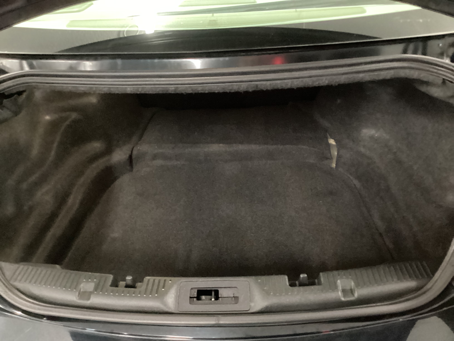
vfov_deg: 45.4
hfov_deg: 58.4
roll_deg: +2.1
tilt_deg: -33.4
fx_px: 407
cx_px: 227
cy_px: 170
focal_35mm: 31
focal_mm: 3.3
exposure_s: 1/17
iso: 800
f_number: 2.4
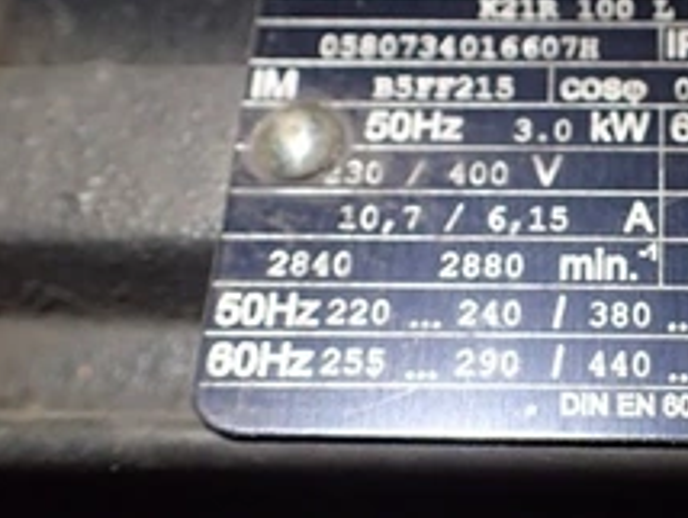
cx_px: 637
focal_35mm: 56
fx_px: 1114
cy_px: 196
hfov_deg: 32.4
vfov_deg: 26.1
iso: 640
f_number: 2.3
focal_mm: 5.5
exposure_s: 1/125
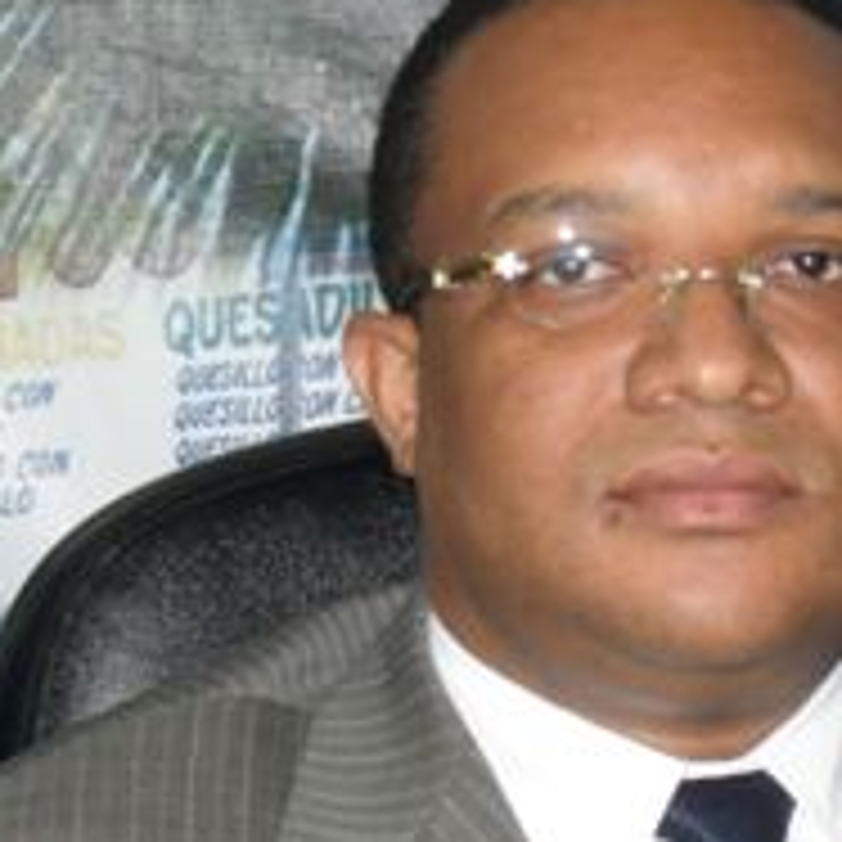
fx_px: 4073
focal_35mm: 148
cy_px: 504
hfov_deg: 11.7
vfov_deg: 11.8
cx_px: 774
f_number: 4
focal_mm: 12.3
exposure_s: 1/60
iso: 200
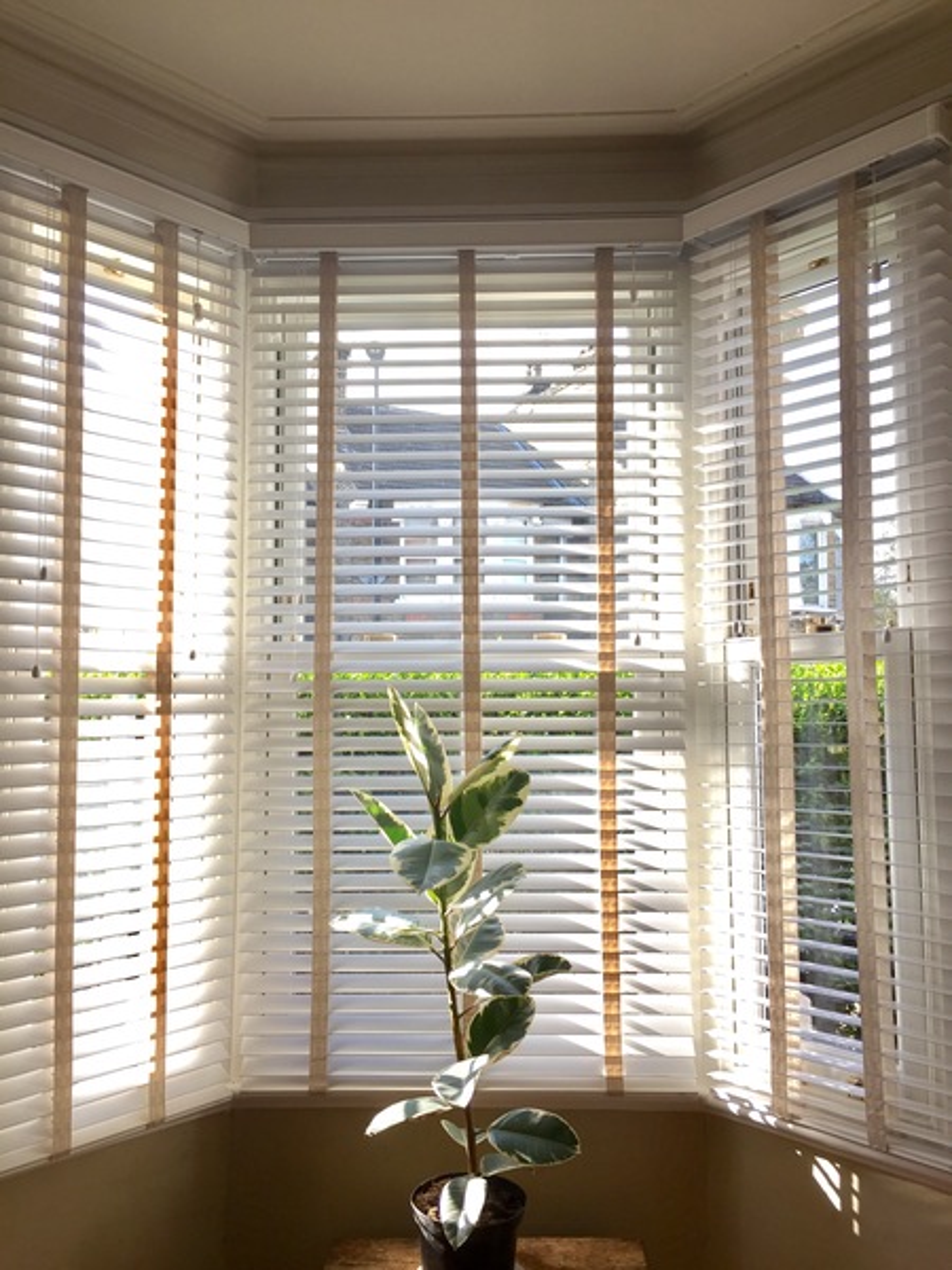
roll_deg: +0.4
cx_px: 476
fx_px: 1063
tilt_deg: +5.5
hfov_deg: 48.2
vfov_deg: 61.7
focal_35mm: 29
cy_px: 635
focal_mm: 4.15
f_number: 2.2
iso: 32
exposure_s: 1/114
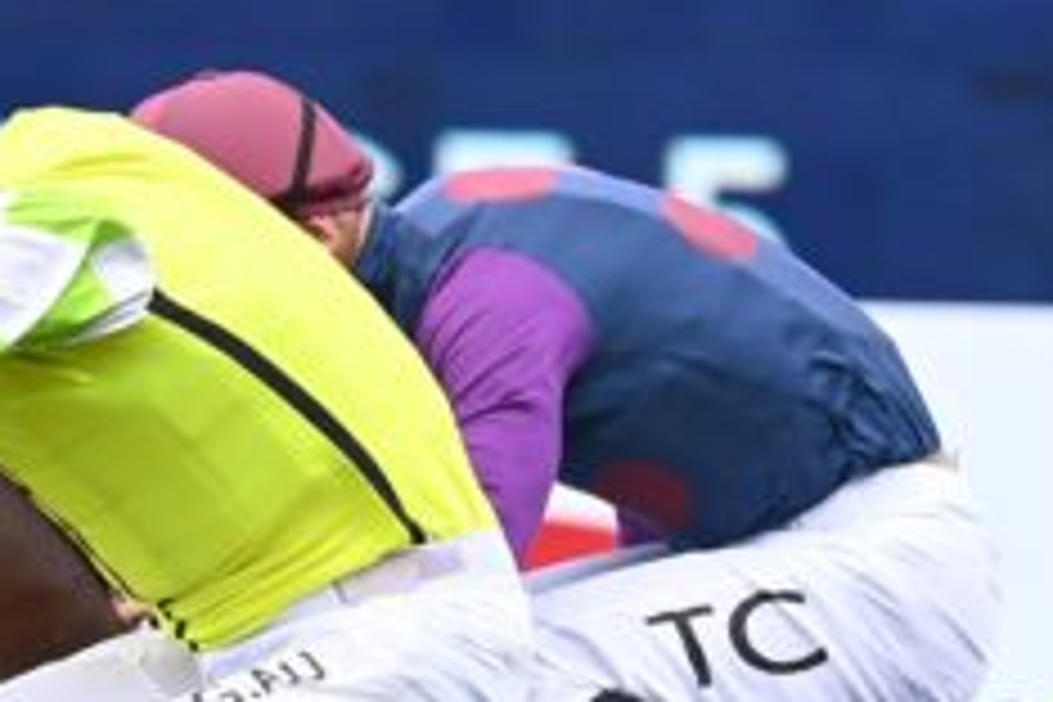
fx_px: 28107
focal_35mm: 961
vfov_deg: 1.4
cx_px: 108
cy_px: 1276
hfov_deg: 2.1
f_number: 5.3
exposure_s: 1/1600
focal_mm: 220
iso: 1000
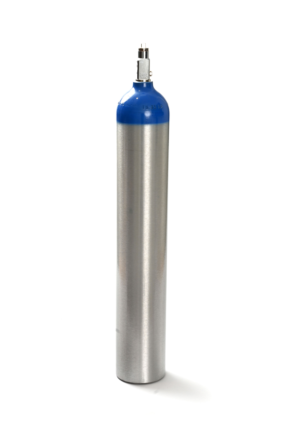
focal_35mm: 54
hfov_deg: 25.1
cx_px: 143
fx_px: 643
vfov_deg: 36.9
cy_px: 214
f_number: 14
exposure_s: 1/200
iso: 320
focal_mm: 54
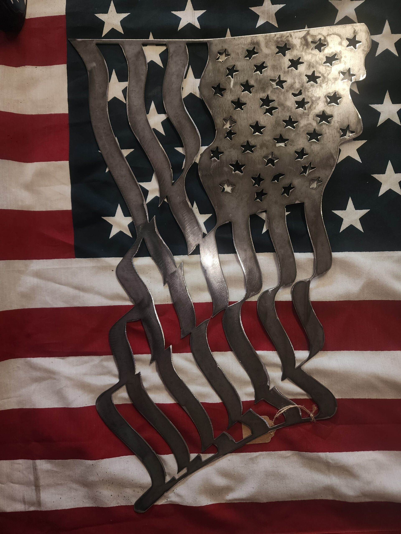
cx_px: 200
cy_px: 267
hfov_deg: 58.9
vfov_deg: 73.9
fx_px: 355
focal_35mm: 23
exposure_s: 1/30
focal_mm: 6.4
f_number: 1.8
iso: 100
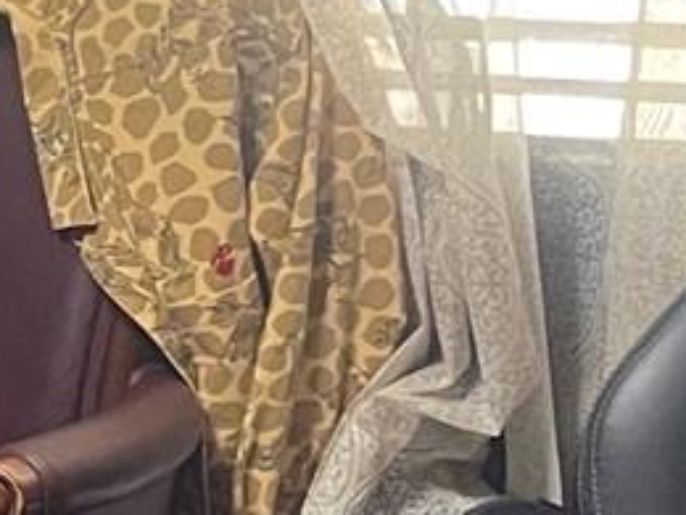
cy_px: 304
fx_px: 3904
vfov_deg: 7.5
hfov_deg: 8.7
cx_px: -1177
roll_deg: +2.0
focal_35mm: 197
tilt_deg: -10.2
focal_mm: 5.1
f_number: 1.6
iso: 500
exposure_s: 1/60
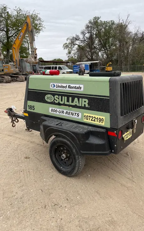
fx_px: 176
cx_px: 80
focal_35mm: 28
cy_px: 115
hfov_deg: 44.4
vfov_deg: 66.5
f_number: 1.6
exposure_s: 1/381
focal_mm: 5.1
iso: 50
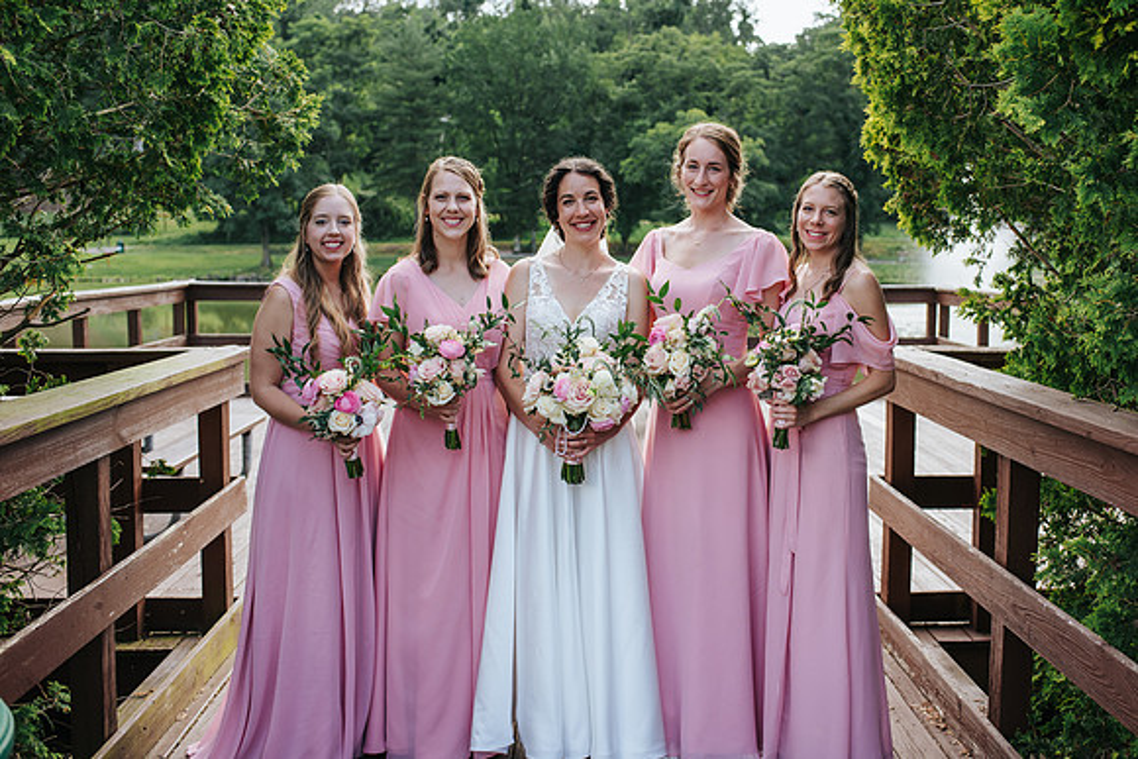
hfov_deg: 49.1
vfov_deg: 33.9
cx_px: 635
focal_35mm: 39
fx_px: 1243
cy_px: 336
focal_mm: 35
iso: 400
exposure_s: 1/1000
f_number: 3.2
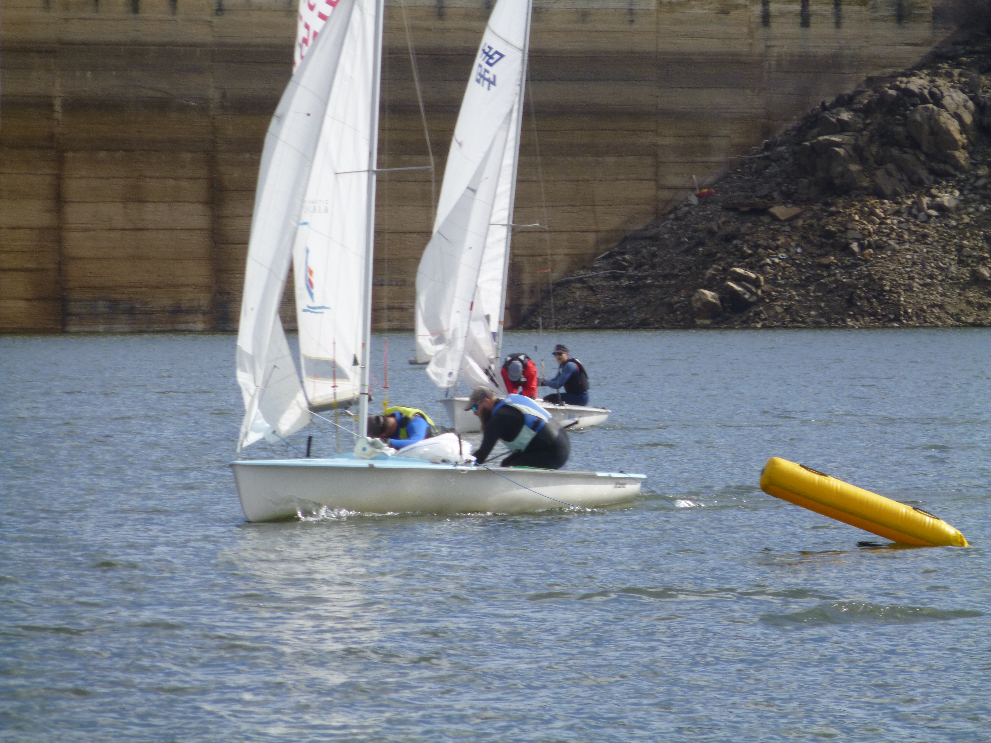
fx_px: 7157
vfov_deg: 5.9
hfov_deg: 7.9
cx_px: 496
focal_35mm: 250
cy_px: 372
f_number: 5.9
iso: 100
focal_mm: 45
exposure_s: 1/400
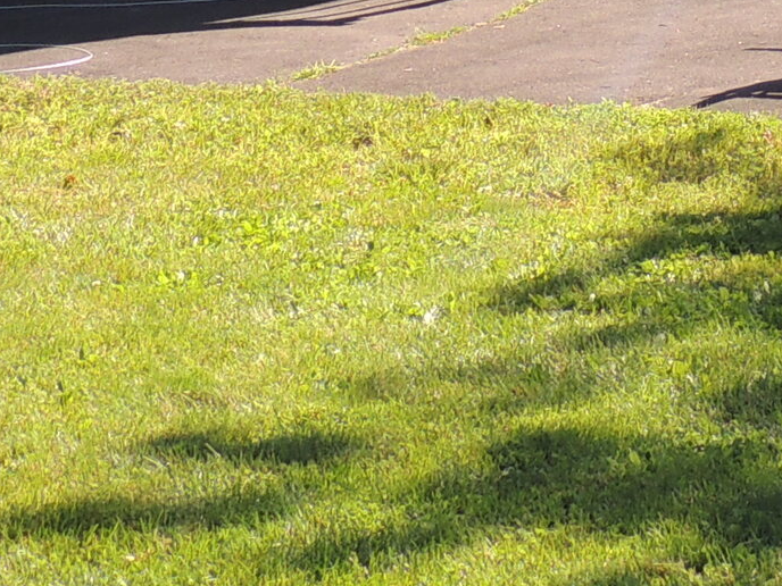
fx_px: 3027
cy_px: -595
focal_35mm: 134
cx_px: 899
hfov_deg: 14.3
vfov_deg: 10.2
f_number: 3.1
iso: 100
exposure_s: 1/400
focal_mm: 5.3
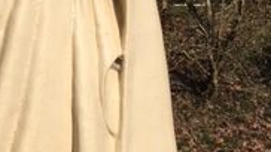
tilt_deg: +1.9
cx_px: -6
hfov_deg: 18.7
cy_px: 36
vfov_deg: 10.9
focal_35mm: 111
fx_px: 797
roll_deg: +0.5
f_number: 2.2
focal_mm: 4.15
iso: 25
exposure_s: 1/3205
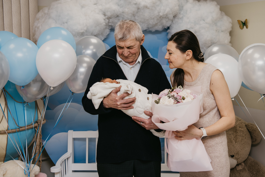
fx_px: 405
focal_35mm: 55
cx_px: 135
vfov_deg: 24.6
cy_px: 74
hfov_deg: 36.2
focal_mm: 46
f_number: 4
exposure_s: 1/160
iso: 160
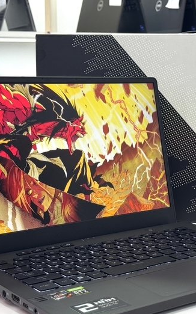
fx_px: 667
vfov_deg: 26.5
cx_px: 139
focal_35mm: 78
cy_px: 158
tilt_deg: -7.7
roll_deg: +0.3
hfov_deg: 16.7
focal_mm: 6.76
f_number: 1.78
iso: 80
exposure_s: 1/100
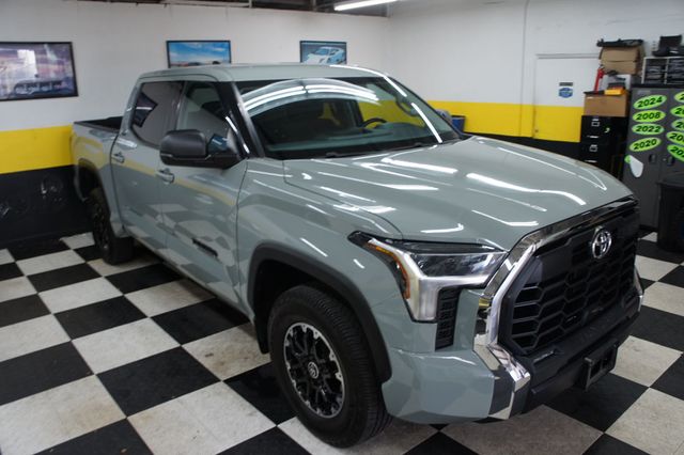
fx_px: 513
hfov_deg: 67.4
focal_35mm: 27
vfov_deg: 47.9
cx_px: 342
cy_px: 228
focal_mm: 18
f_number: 4
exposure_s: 1/30
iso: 200
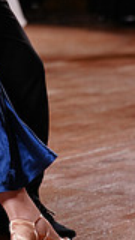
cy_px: -78
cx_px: -89
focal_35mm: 284
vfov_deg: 7.5
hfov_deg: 4.2
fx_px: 1807
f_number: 2.8
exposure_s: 1/400
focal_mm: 75
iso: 800
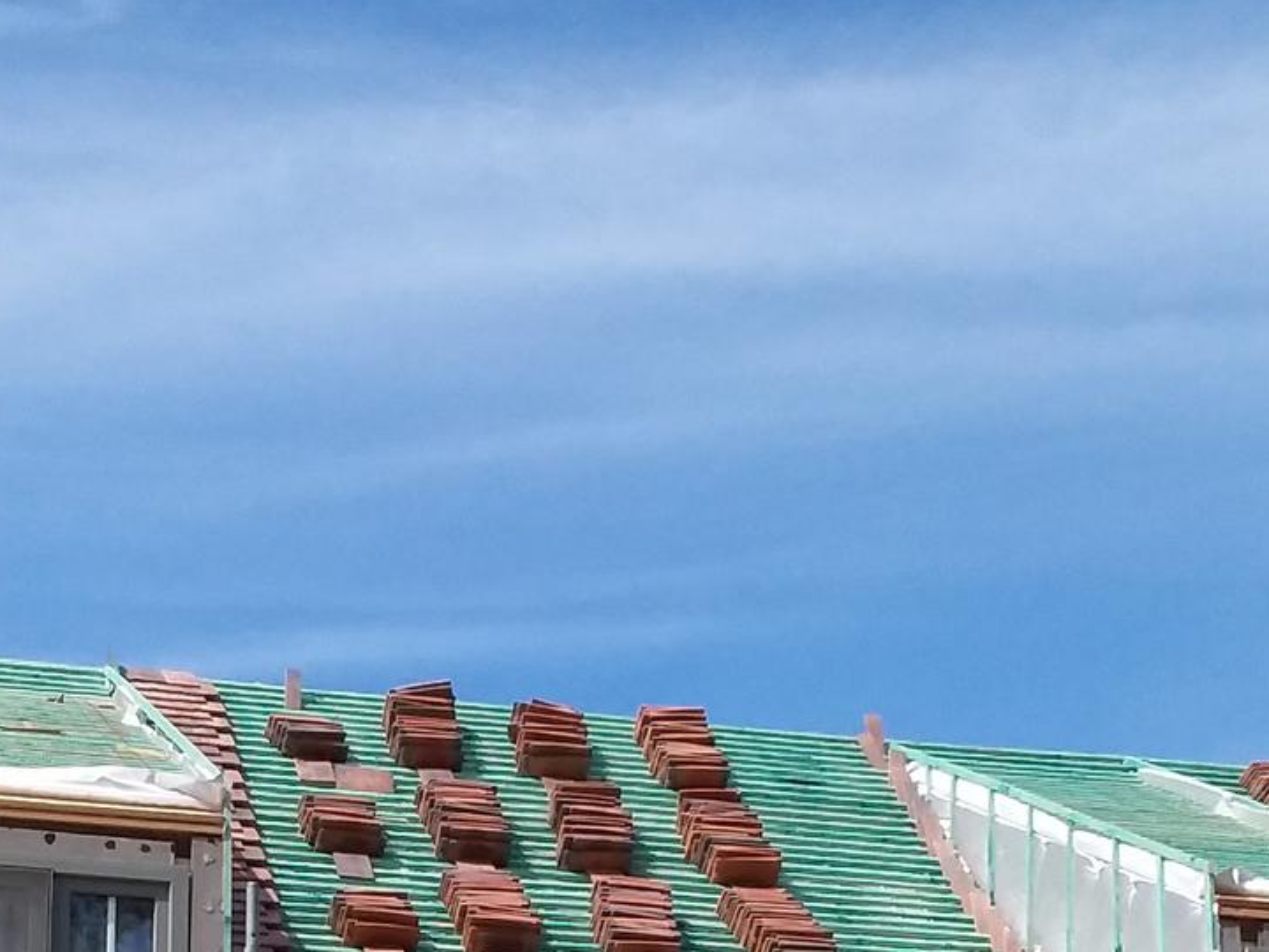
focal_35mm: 60
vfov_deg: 22.9
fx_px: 2200
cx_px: 460
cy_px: 1056
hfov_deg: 32.0
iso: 40
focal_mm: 2.91
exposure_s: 1/1776
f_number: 1.9
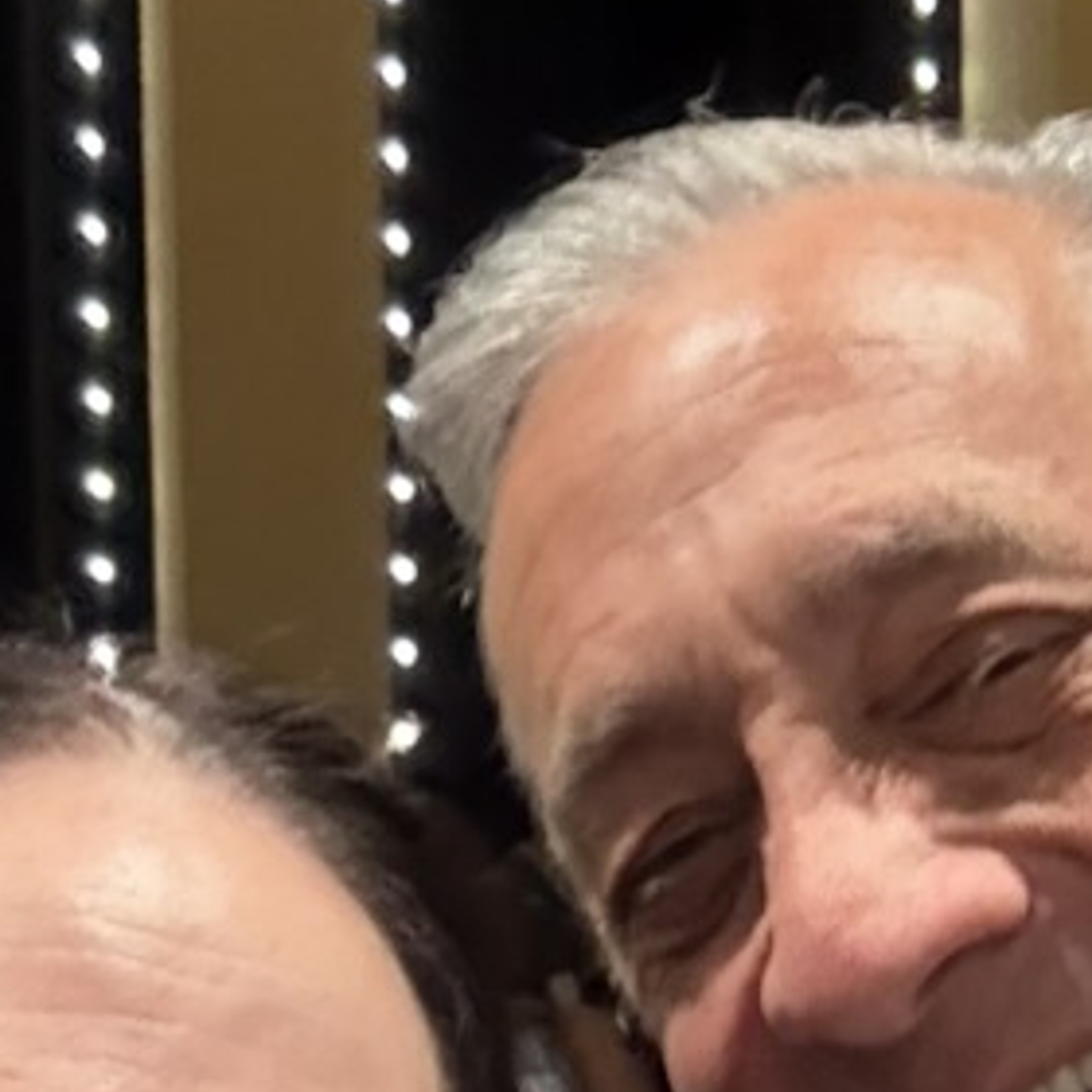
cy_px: 987
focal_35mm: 97
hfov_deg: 17.8
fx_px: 3462
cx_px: 854
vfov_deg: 17.7
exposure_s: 1/15
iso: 640
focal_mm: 2.69
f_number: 1.9
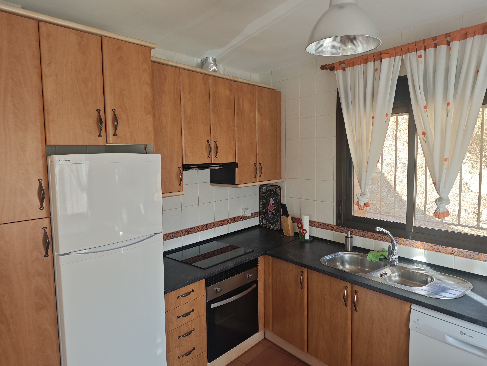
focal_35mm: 23
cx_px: 244
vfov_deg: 58.9
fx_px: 324
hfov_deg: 73.9
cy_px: 183
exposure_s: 1/188
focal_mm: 6.55
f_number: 1.6
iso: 50
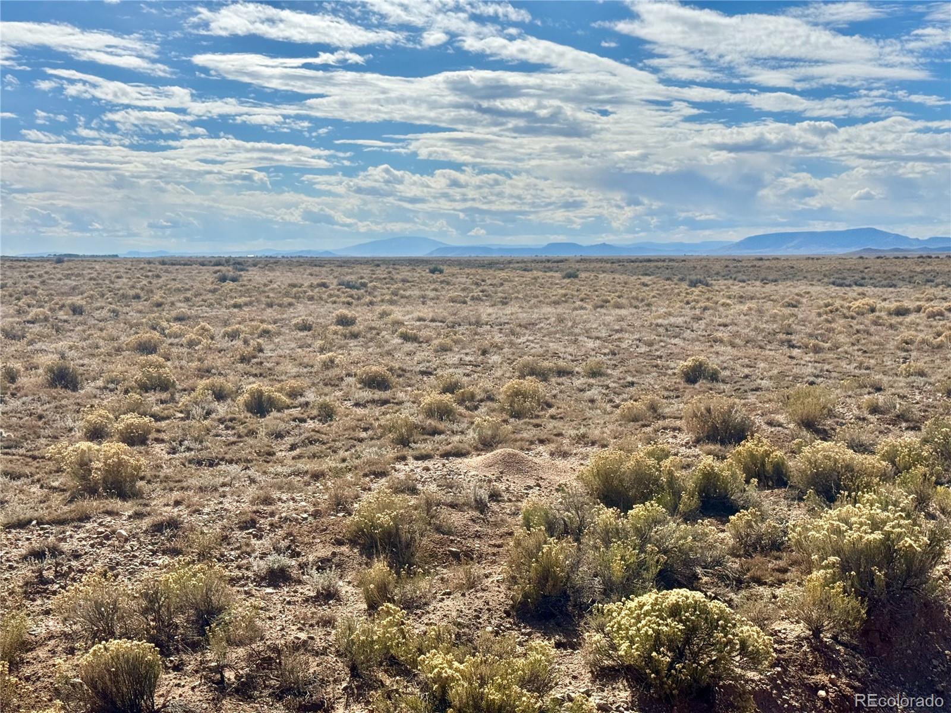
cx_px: 476
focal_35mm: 48
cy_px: 356
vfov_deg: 30.3
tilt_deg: -5.0
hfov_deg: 39.7
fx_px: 1319
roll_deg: -0.6
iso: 64
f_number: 1.78
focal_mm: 6.76
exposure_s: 1/12500
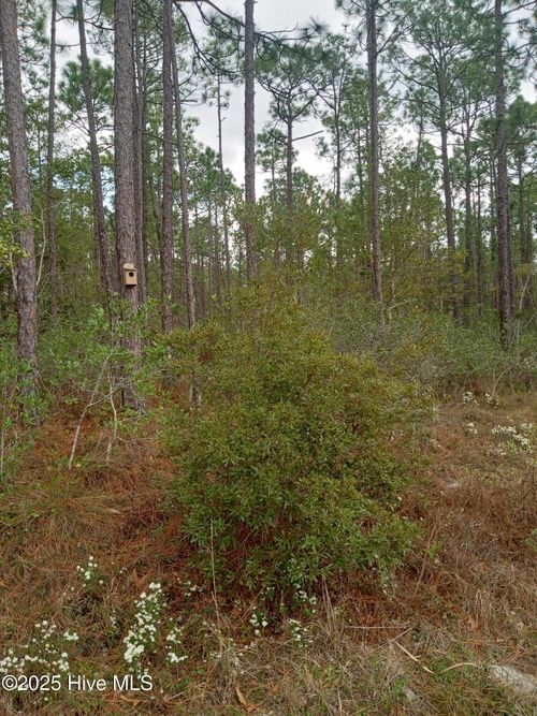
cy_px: 358
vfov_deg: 63.5
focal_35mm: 28
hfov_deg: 49.7
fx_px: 579
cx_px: 268
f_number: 2.2
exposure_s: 1/356
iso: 104
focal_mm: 3.71
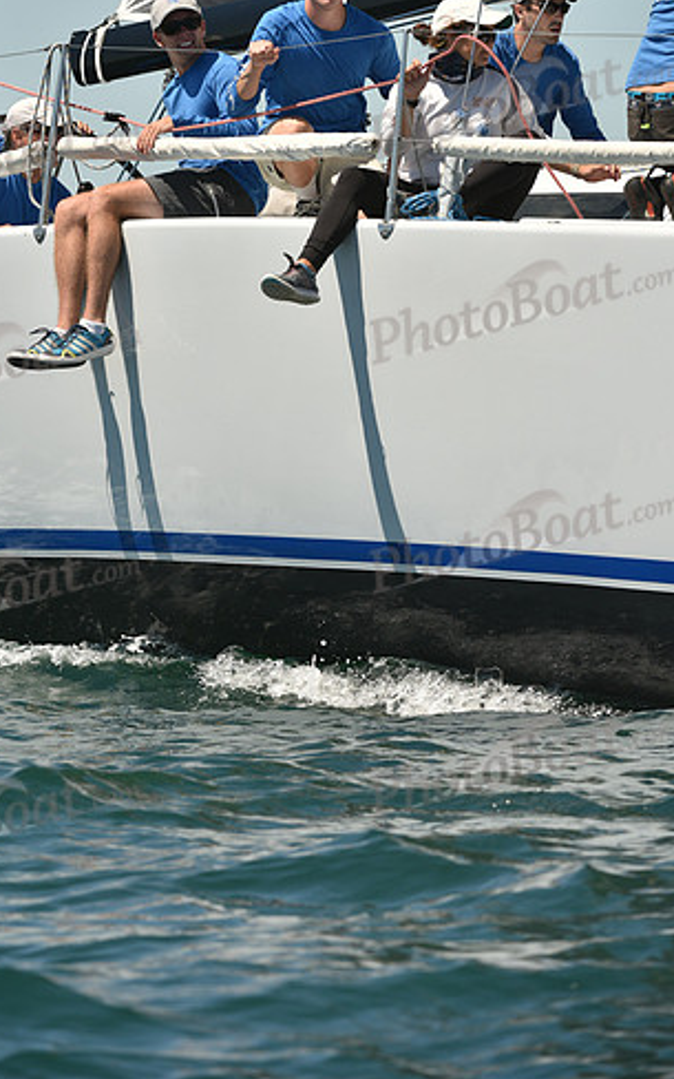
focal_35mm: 291
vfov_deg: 7.2
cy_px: 453
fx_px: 8552
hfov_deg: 4.5
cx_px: 255
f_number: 6.3
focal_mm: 240
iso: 250
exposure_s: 1/1250
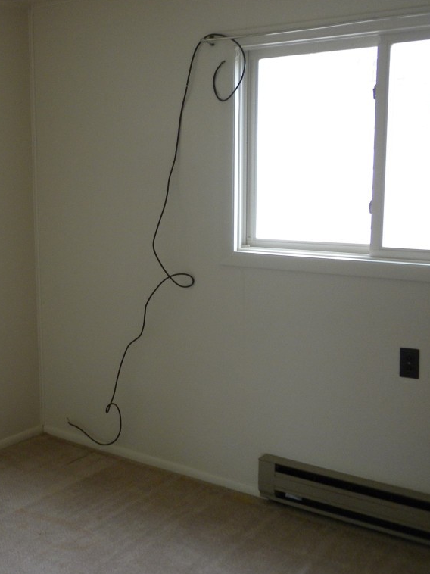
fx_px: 829
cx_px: 52
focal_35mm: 50
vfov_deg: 38.2
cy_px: 287
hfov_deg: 28.1
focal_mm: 6.6
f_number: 3.5
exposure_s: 1/64.2
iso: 195
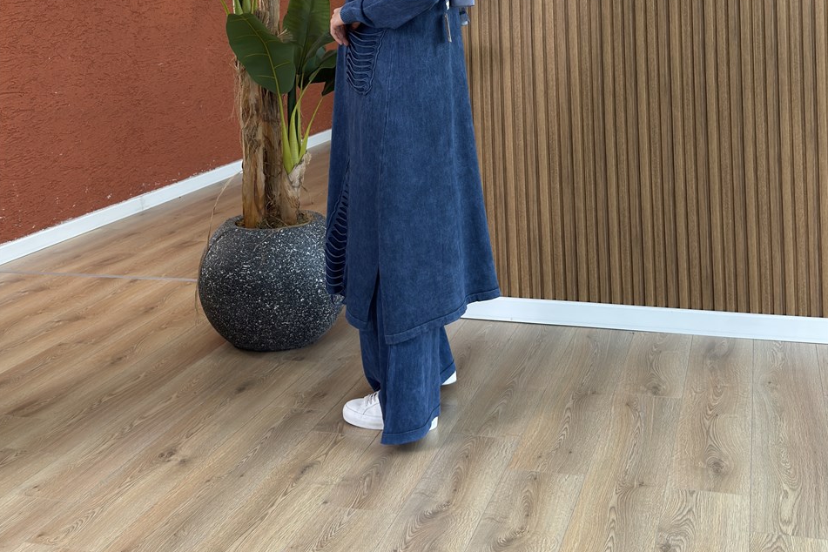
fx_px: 1127
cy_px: 15
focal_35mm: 49
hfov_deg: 40.3
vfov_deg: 26.2
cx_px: 415
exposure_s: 1/96
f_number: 1.78
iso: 100
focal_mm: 6.76
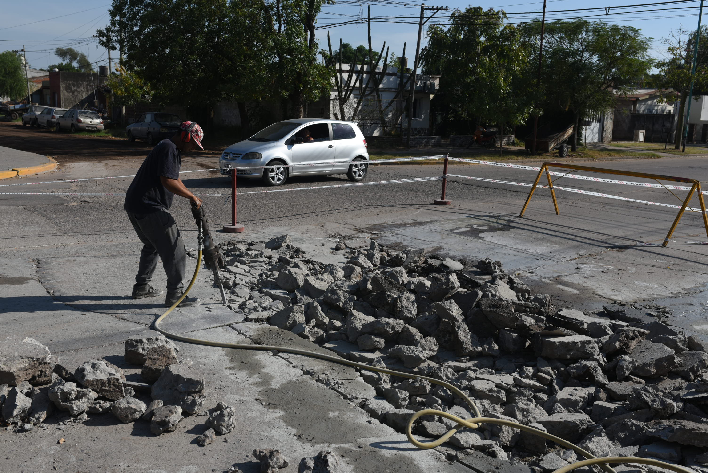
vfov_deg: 37.9
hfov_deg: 54.4
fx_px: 689
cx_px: 354
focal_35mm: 35
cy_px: 236
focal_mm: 35
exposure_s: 1/1600
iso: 160
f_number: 6.3
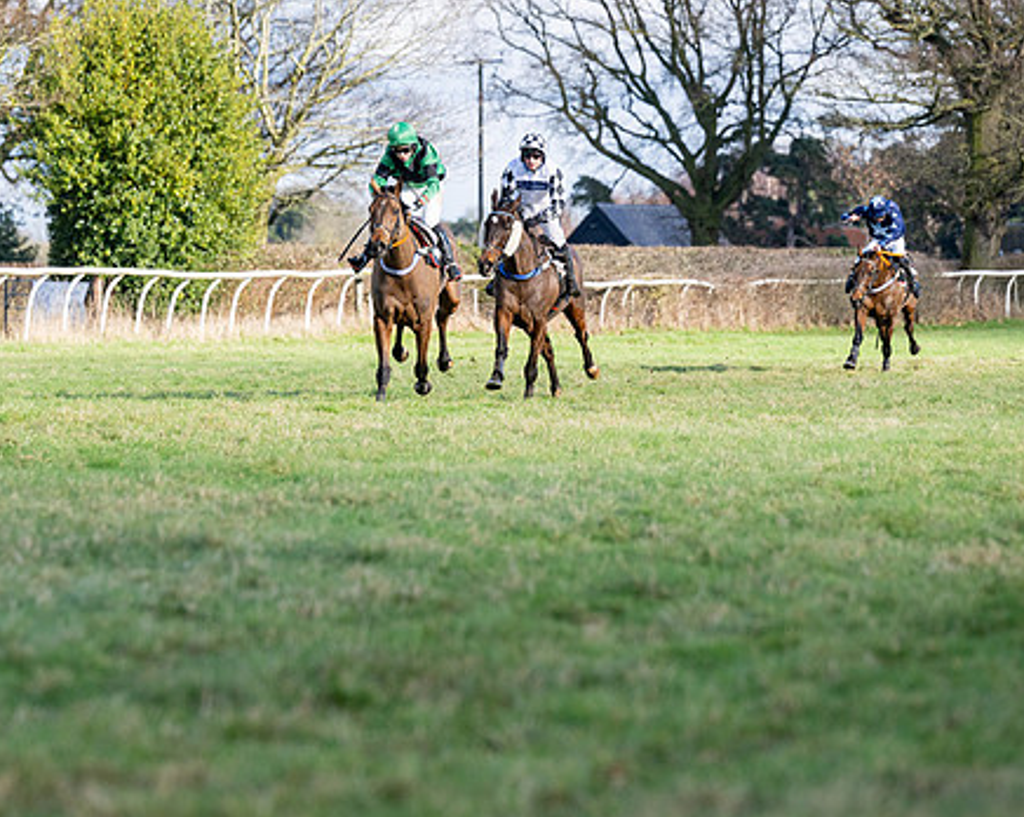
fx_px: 7267
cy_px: 296
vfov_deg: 6.4
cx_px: 431
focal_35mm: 240
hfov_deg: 8.1
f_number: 4
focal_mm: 165
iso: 400
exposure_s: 1/2500
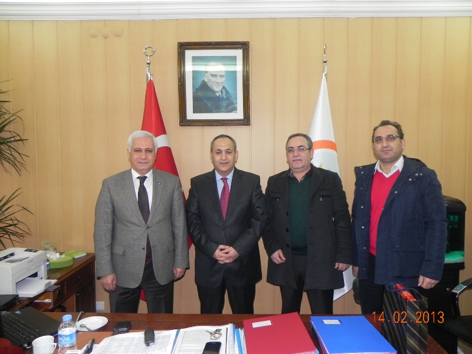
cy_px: 177
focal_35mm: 26
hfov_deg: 67.3
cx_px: 236
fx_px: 355
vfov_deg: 53.1
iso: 200
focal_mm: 4.6
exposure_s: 1/30
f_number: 2.8
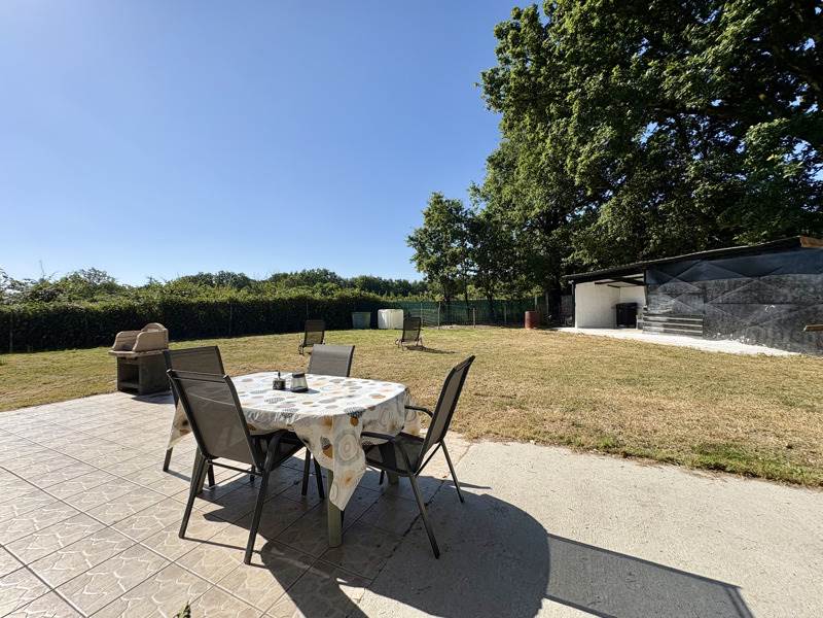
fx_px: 333
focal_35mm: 14
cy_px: 309
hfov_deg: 102.1
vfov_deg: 85.7
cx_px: 412
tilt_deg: -0.4
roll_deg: +1.3
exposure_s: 1/2146
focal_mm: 2.22
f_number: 2.2
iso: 50
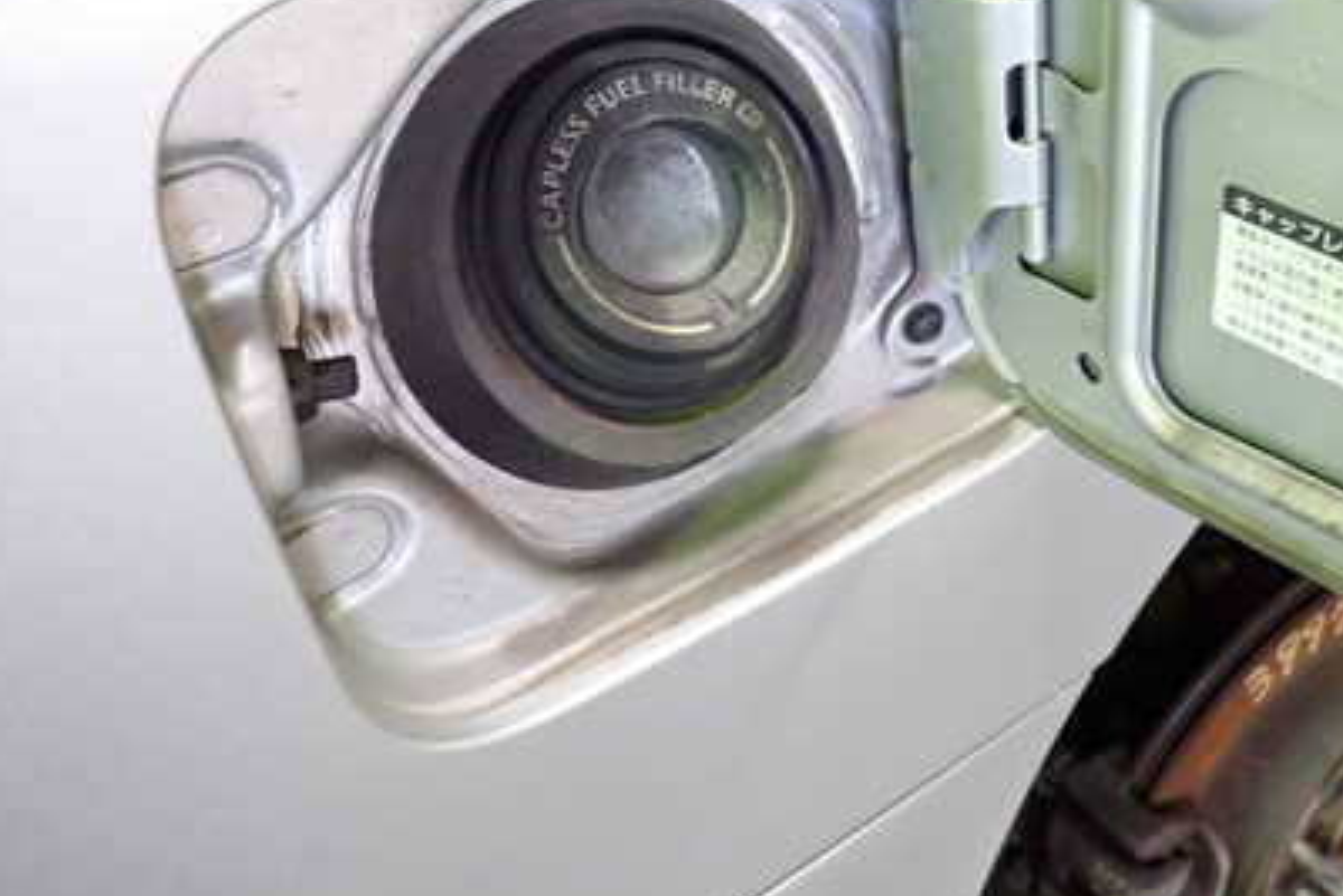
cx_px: 987
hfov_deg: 47.9
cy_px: 302
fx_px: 1455
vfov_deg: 33.9
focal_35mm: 39
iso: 250
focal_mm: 4.5
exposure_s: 1/30
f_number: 2
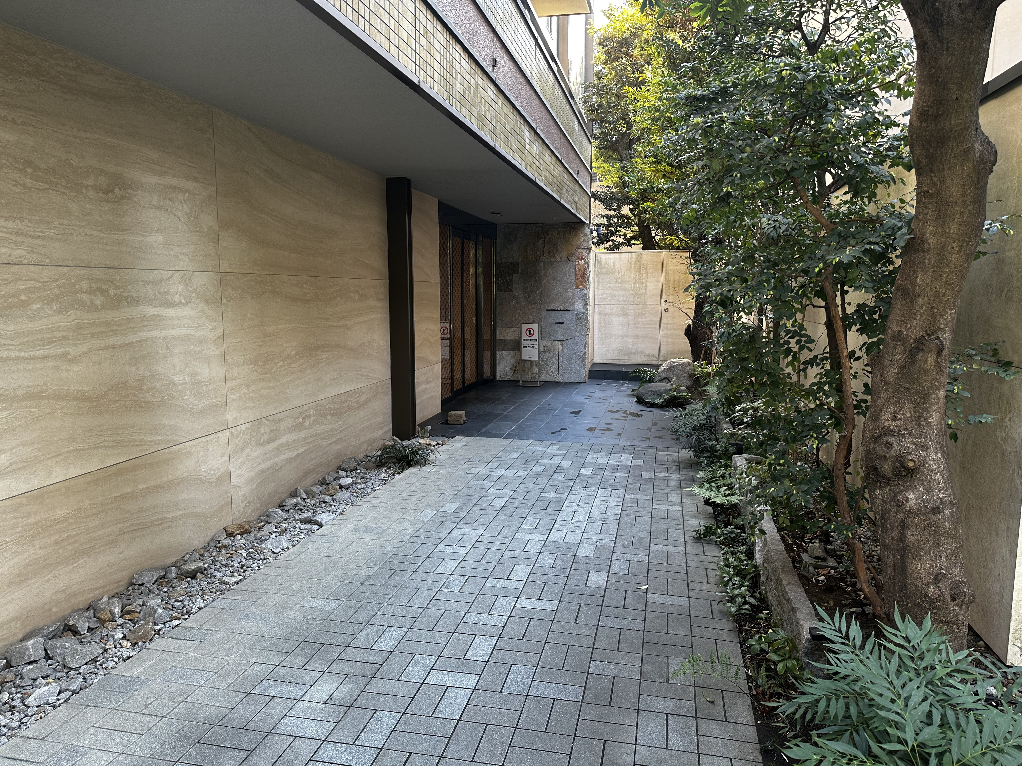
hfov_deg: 71.6
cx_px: 511
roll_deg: +0.0
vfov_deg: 56.8
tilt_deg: -7.8
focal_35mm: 24
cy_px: 383
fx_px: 709
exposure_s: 1/121
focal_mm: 6.86
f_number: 1.78
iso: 100
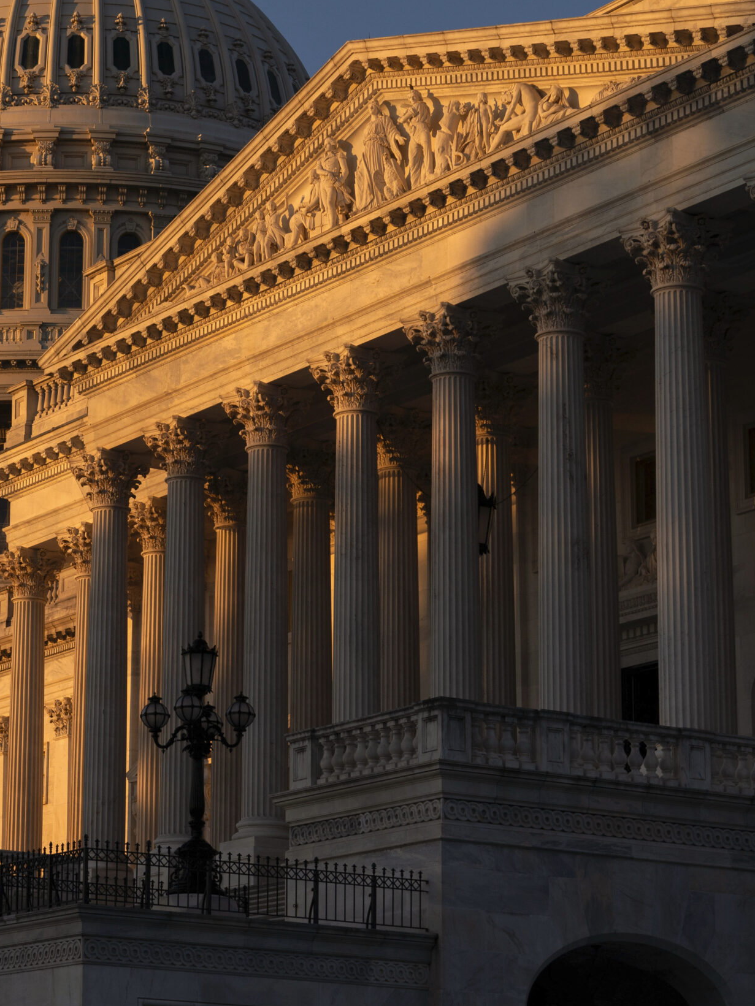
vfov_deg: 18.7
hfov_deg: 13.9
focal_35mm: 105
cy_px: 496
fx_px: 3053
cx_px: -7
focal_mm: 70
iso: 100
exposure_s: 1/400
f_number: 8
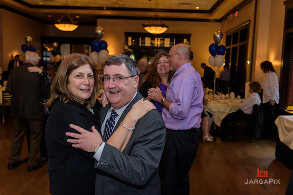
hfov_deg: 53.1
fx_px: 293
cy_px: 98
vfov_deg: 36.9
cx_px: 146
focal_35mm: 36
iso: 1250
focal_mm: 36
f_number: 3.2
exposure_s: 1/125
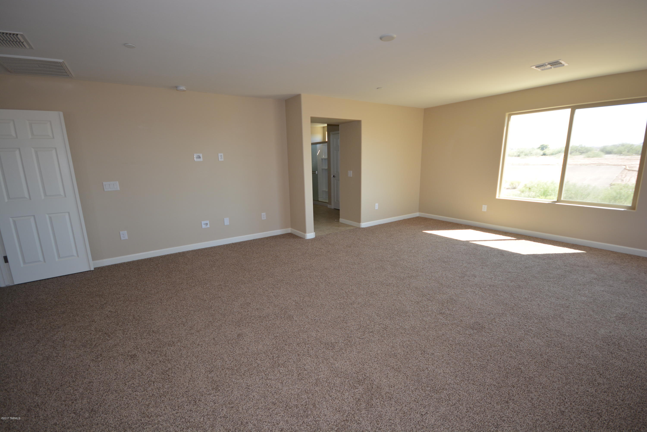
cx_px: 324
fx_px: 270
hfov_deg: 100.4
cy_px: 216
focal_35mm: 15
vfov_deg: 77.3
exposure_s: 1/80
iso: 200
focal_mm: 10
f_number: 4.5
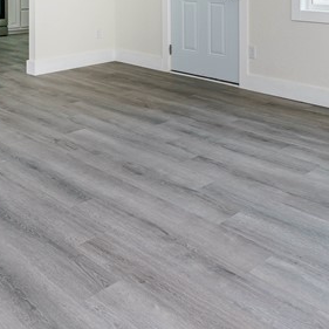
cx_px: 168
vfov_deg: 32.4
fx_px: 495
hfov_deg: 36.8
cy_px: -33
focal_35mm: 46
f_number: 8
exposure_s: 1/60
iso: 200
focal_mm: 14
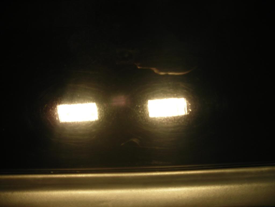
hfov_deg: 49.0
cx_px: 138
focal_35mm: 38
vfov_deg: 37.7
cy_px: 104
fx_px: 302
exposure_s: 1/31.6
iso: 65
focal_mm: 6.3
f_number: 3.2
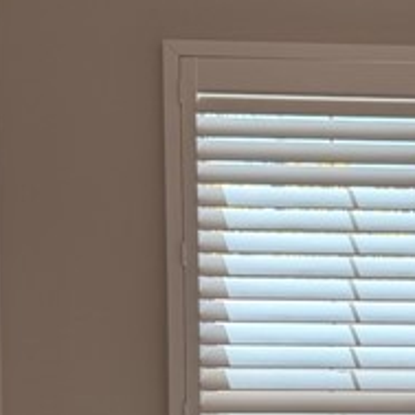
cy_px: 360
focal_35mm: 115
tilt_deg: -2.7
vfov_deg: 15.0
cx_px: 654
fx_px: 1560
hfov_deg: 14.0
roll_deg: -0.7
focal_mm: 6.76
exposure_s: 1/654
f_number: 1.78
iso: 80
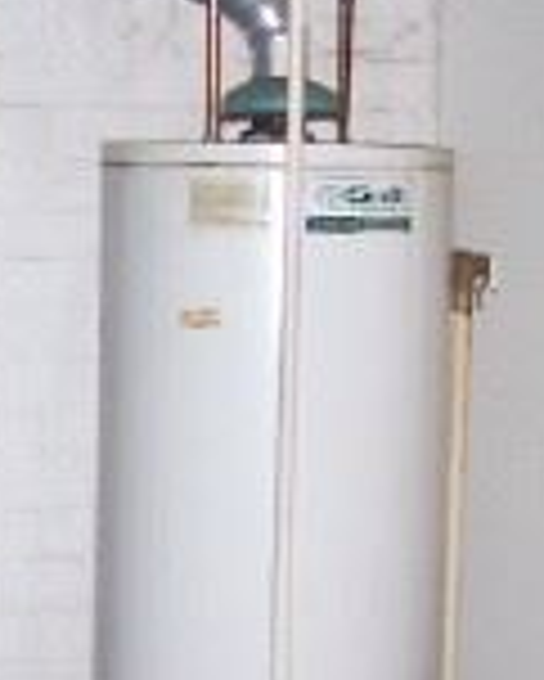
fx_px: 3177
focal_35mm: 158
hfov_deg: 9.6
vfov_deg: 12.2
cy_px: 335
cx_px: -166
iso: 140
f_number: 2.8
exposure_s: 1/60
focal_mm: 6.3
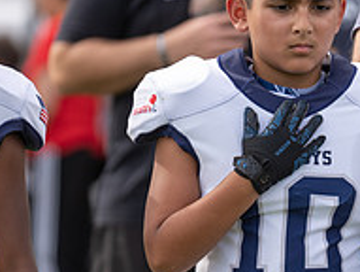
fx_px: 6075
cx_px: 266
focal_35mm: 583
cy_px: 163
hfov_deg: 3.4
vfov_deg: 2.6
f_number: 2.8
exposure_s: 1/1250
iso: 160
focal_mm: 200
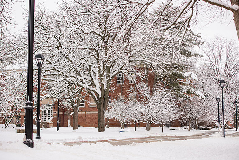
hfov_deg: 25.4
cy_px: 80
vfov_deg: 17.1
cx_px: 120
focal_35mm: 80
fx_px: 531
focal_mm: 80
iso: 160
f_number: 3.5
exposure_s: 1/400
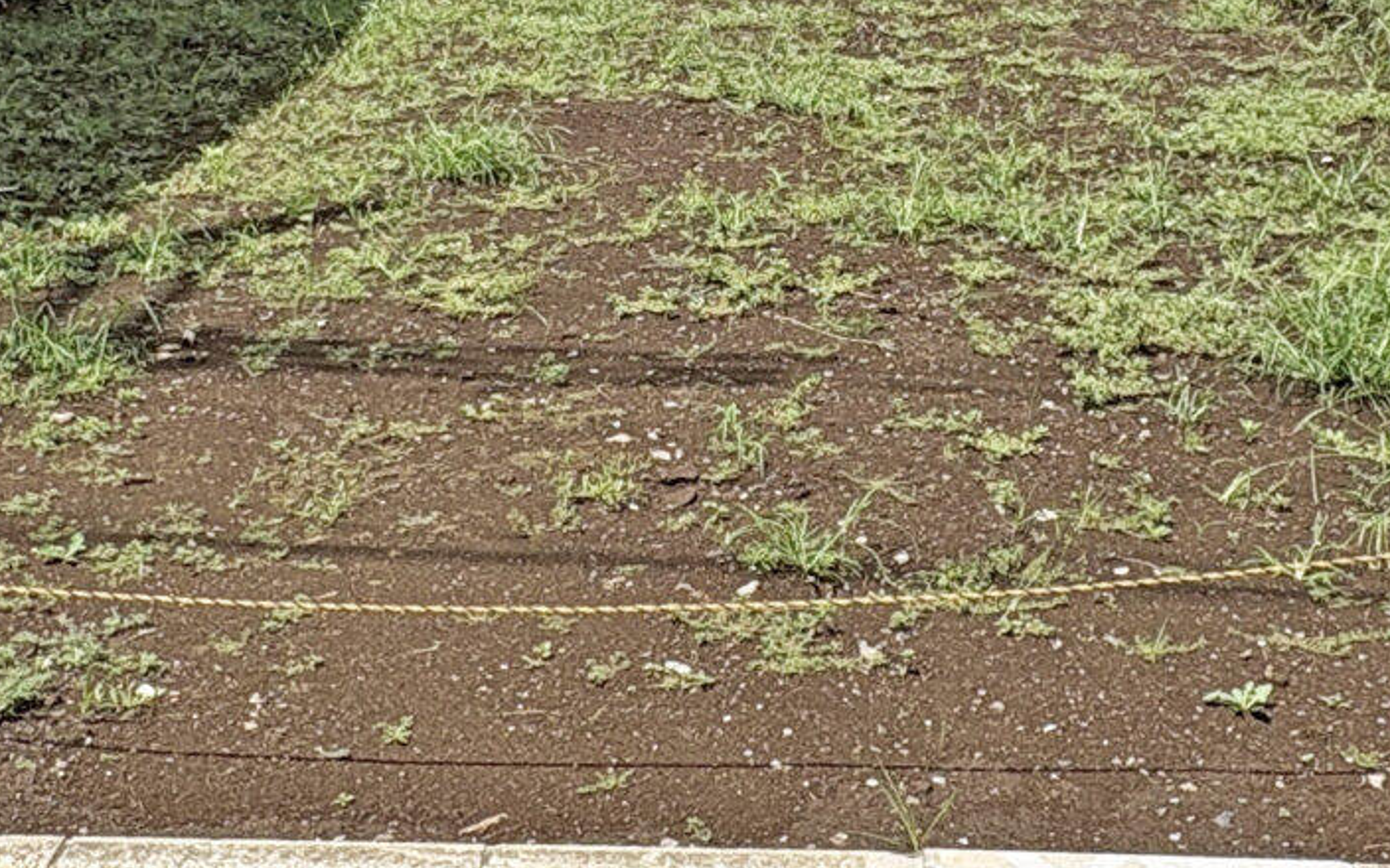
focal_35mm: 54
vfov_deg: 23.3
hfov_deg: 37.5
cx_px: 687
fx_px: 2046
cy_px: 63
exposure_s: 1/1789
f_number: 2.2
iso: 50
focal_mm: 2.22
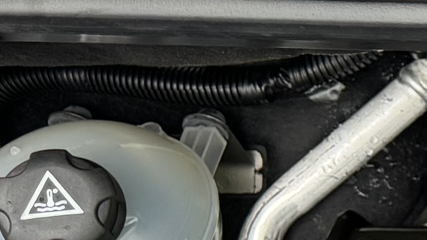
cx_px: 1200
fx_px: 1823
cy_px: 213
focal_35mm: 161
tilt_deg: -49.2
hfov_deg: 10.4
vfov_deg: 7.5
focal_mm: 6.76
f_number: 1.78
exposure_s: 1/121
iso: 160
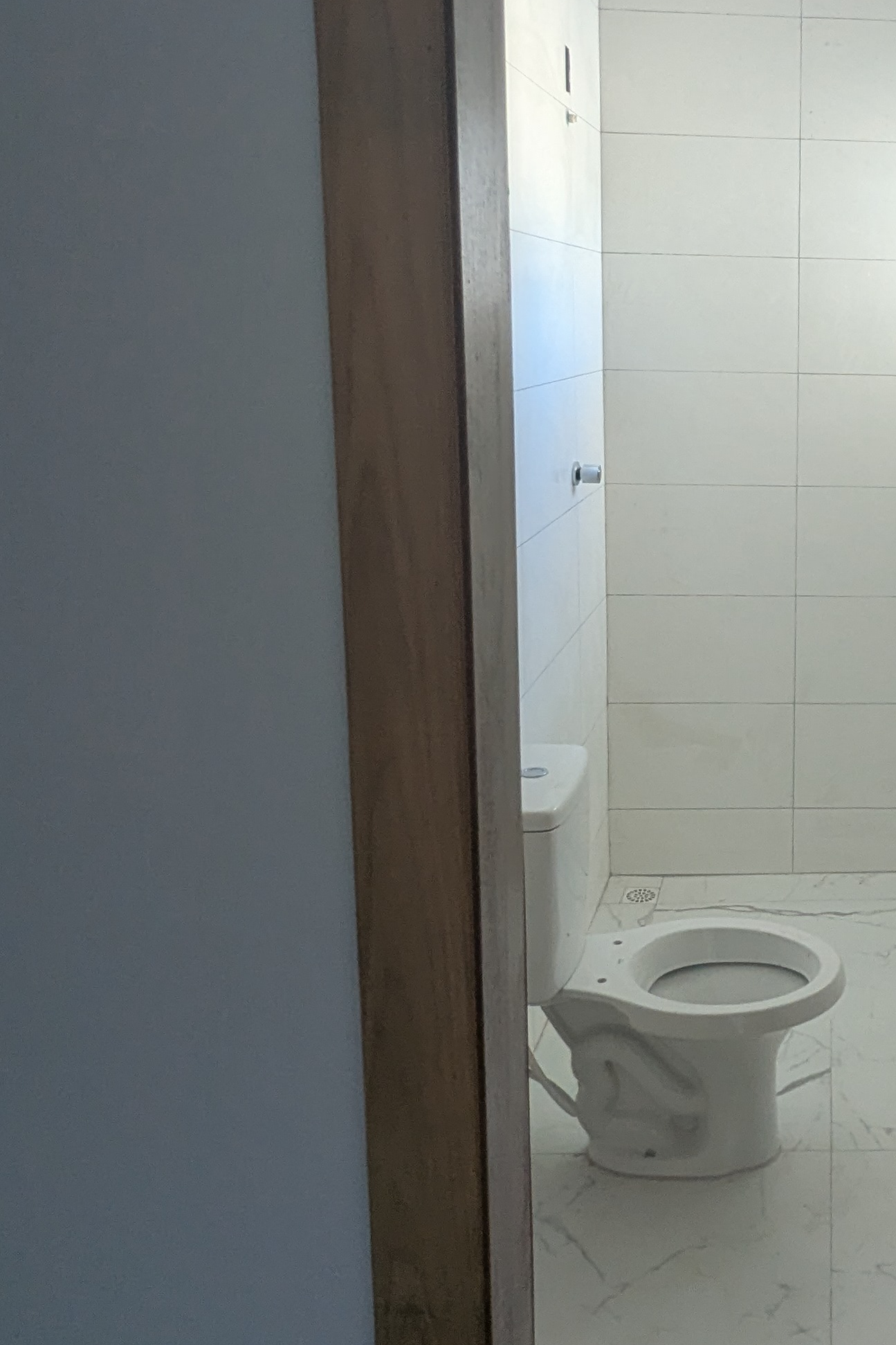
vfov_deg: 53.8
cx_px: 913
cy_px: 501
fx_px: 1307
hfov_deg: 34.2
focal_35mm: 35
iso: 112
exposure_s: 1/51
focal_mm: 2.35
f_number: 2.2
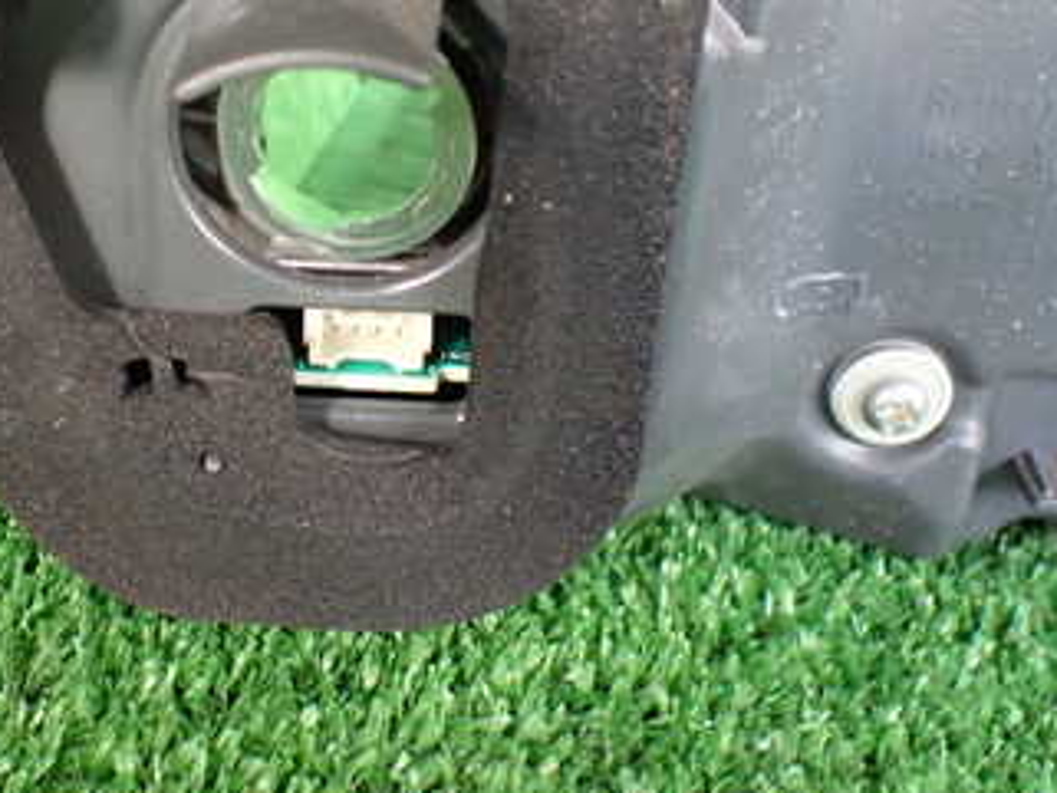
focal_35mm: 56
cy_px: 267
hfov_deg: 34.0
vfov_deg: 26.0
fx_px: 1711
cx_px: 336
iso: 800
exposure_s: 1/125
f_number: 2.3
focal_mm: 5.4
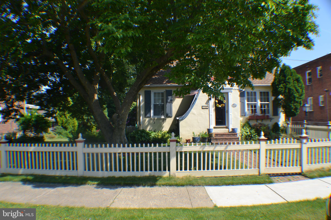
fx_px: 303
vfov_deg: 40.0
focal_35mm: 33
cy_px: 110
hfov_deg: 57.2
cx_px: 166
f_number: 7.1
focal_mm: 22
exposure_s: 1/200
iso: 100
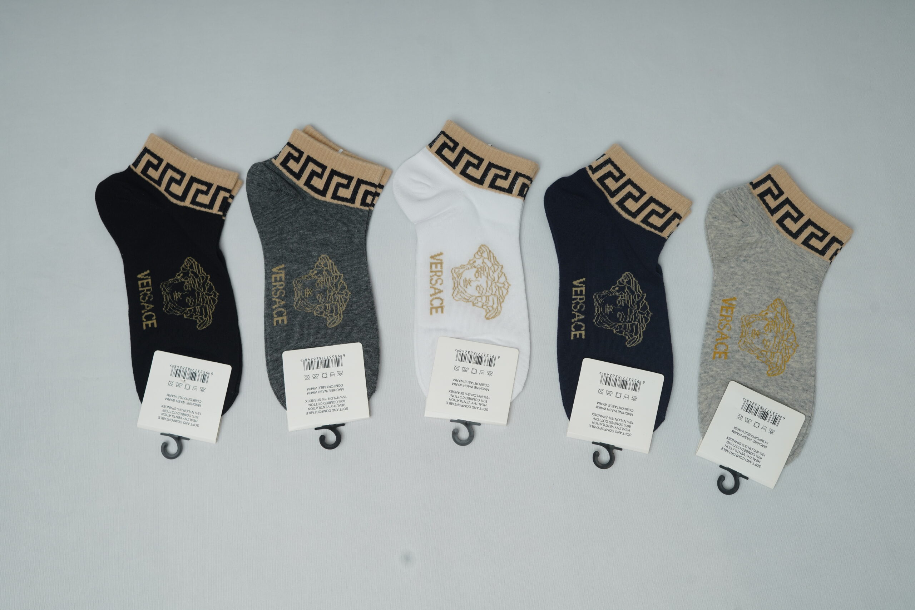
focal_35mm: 50
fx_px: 1271
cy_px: 305
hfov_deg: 39.6
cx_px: 458
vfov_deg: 27.0
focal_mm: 50
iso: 320
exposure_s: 1/200
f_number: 6.3
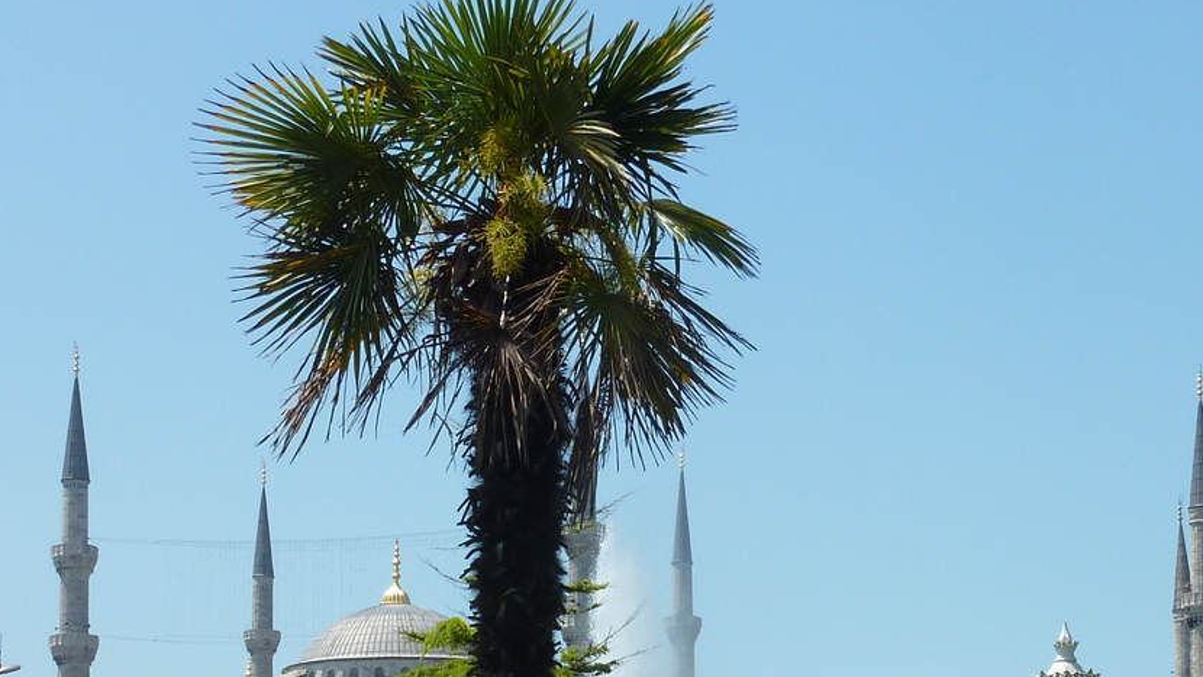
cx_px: 623
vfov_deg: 14.0
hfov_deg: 25.3
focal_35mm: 84
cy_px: 781
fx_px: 2680
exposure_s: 1/500
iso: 80
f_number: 5
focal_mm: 6.5
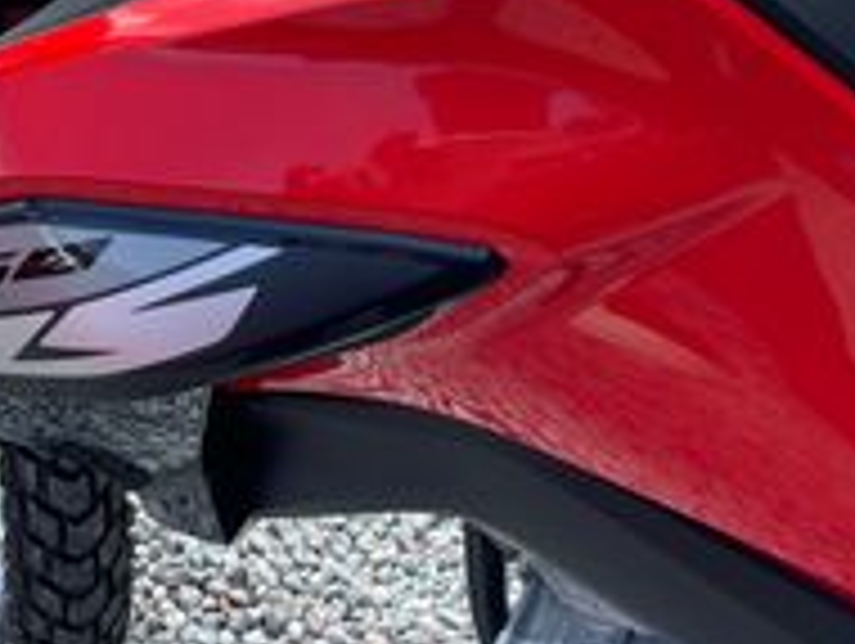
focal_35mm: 62
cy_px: -122
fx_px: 1533
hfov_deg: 31.1
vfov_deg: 22.0
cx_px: 360
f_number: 1.6
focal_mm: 5.1
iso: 32
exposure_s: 1/1048
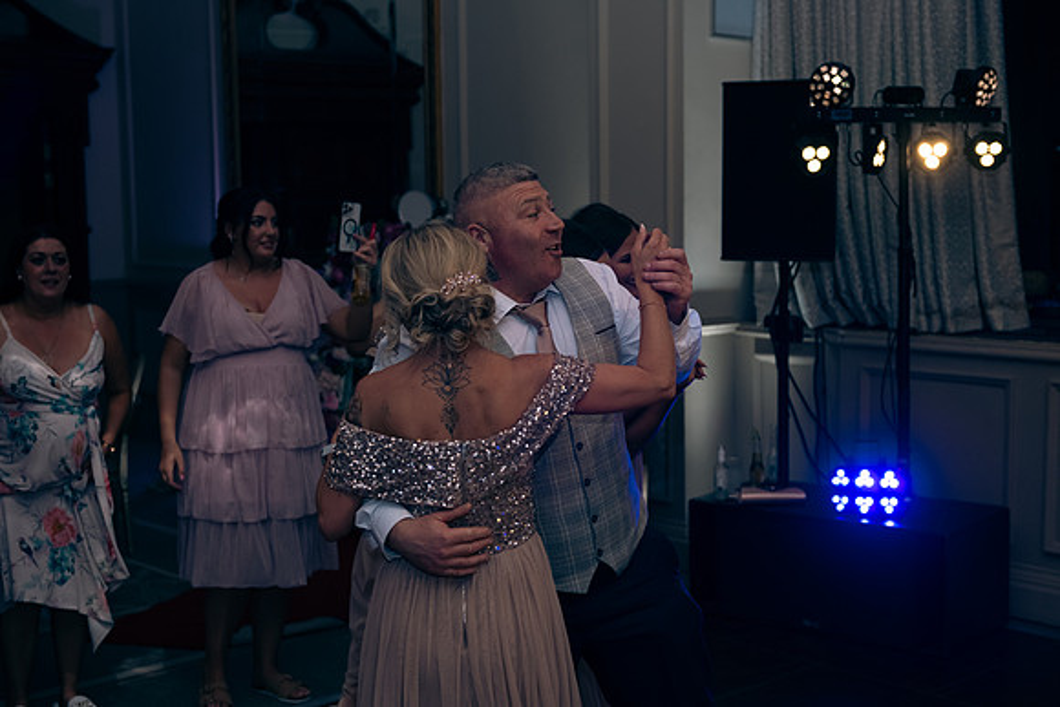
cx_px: 530
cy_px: 354
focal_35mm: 52
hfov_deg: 38.2
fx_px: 1531
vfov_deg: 26.0
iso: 640
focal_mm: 52
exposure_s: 1/160
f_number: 3.5
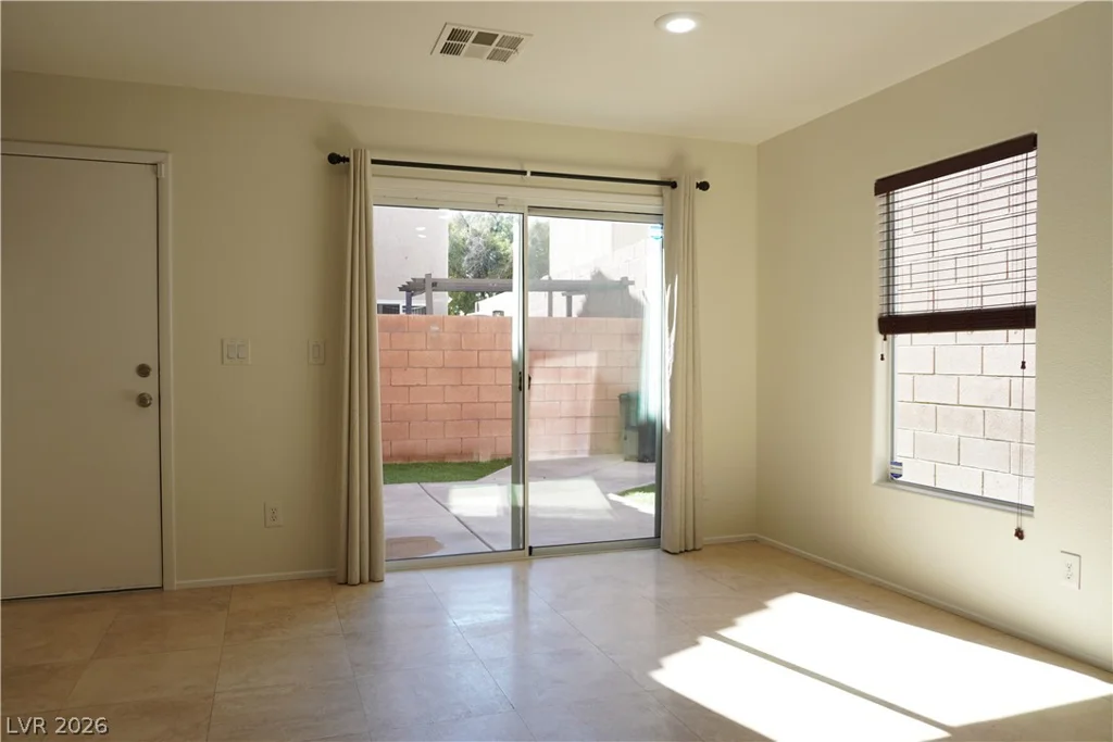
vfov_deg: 47.9
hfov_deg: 67.4
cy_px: 371
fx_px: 835
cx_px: 556
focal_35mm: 27
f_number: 3.5
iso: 200
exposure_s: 1/125
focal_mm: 18
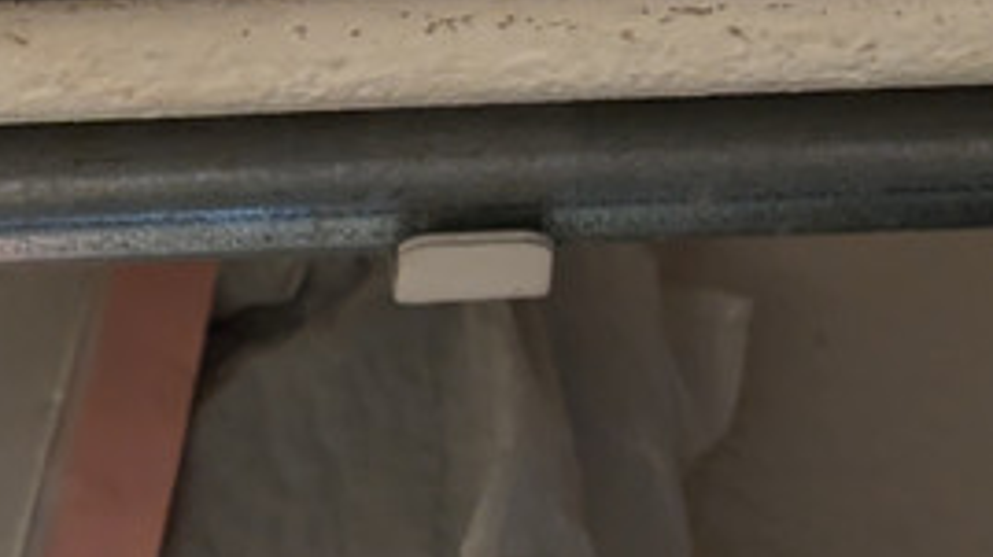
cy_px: -310
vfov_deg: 10.7
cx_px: 533
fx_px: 2842
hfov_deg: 19.8
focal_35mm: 108
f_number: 1.89
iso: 479
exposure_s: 1/24
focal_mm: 5.43
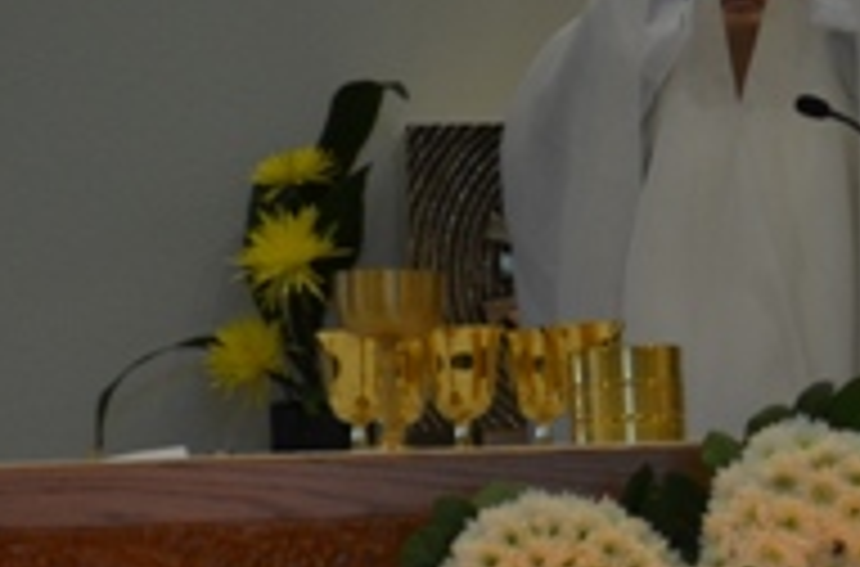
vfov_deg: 2.9
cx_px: 1238
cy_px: 392
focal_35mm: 479
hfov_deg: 4.3
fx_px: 11398
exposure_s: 1/60
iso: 400
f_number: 5.3
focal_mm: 95
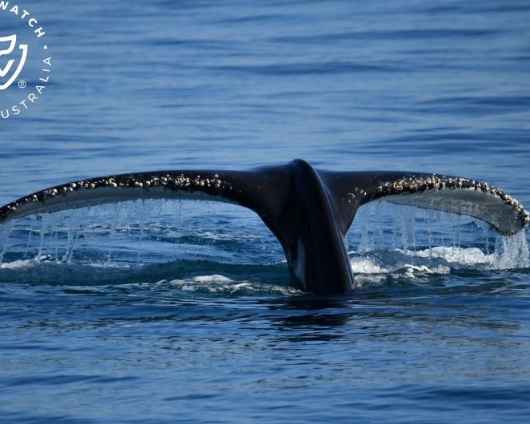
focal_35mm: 679
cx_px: 249
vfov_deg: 2.3
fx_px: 10655
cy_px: 212
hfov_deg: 2.8
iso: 1100
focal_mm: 600
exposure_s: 1/8000
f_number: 6.3
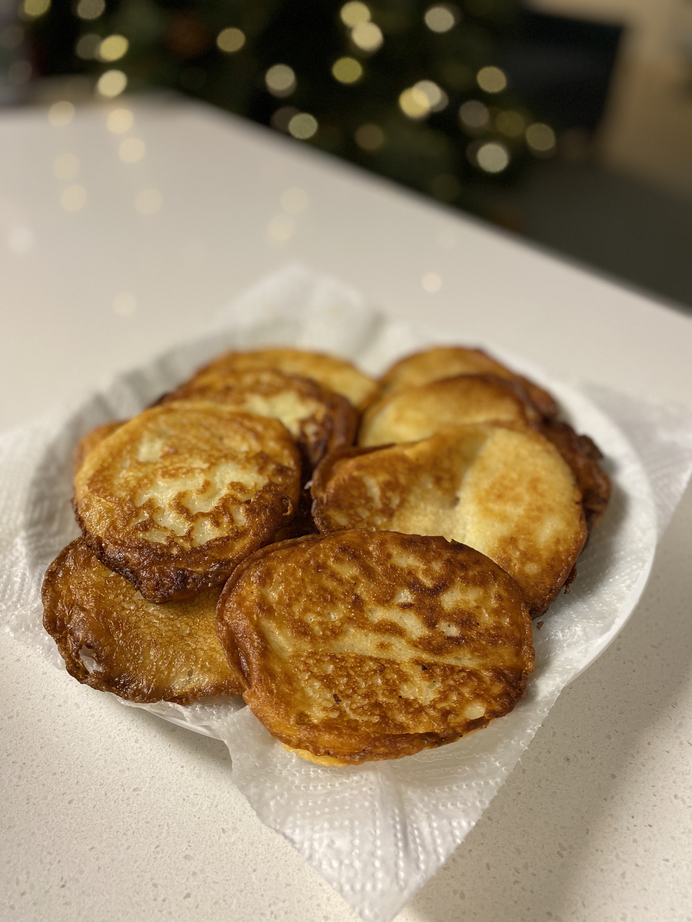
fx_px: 693
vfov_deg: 67.3
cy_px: 461
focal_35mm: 26
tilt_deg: -38.7
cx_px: 346
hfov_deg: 53.1
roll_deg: -0.3
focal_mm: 4.25
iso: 250
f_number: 1.8
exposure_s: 1/60
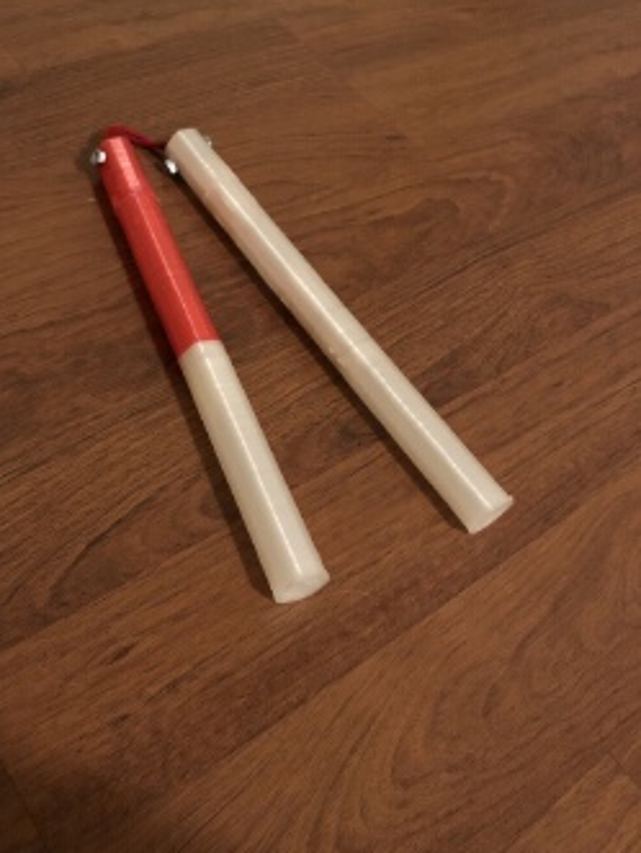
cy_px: 420
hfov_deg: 40.6
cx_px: 257
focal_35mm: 35
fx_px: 862
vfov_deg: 52.6
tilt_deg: -52.6
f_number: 1.8
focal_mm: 3.99
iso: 80
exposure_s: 1/4
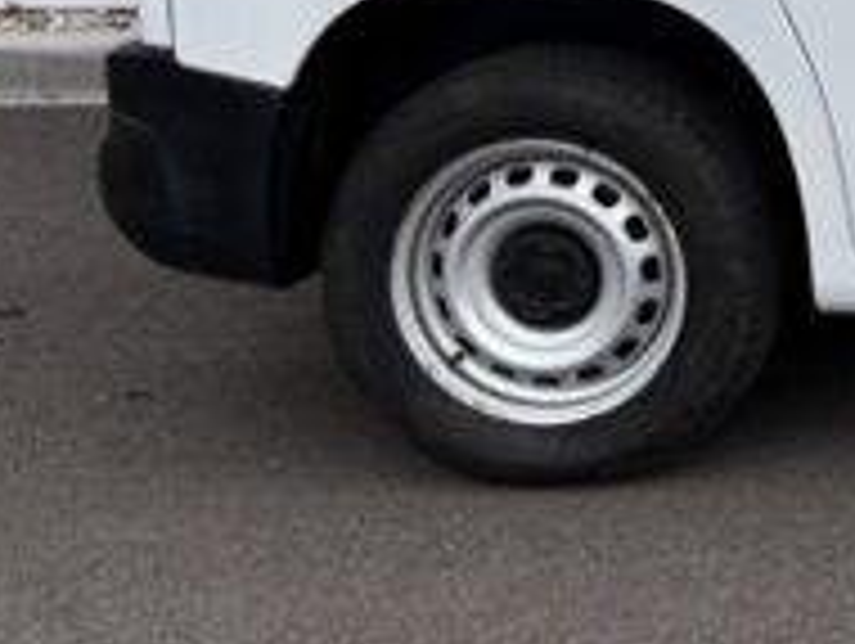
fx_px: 2597
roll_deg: +0.3
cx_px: 1552
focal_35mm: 105
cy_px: -212
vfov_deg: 13.6
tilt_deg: -8.1
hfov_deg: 15.8
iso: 50
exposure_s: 1/707
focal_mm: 5.96
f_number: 1.6
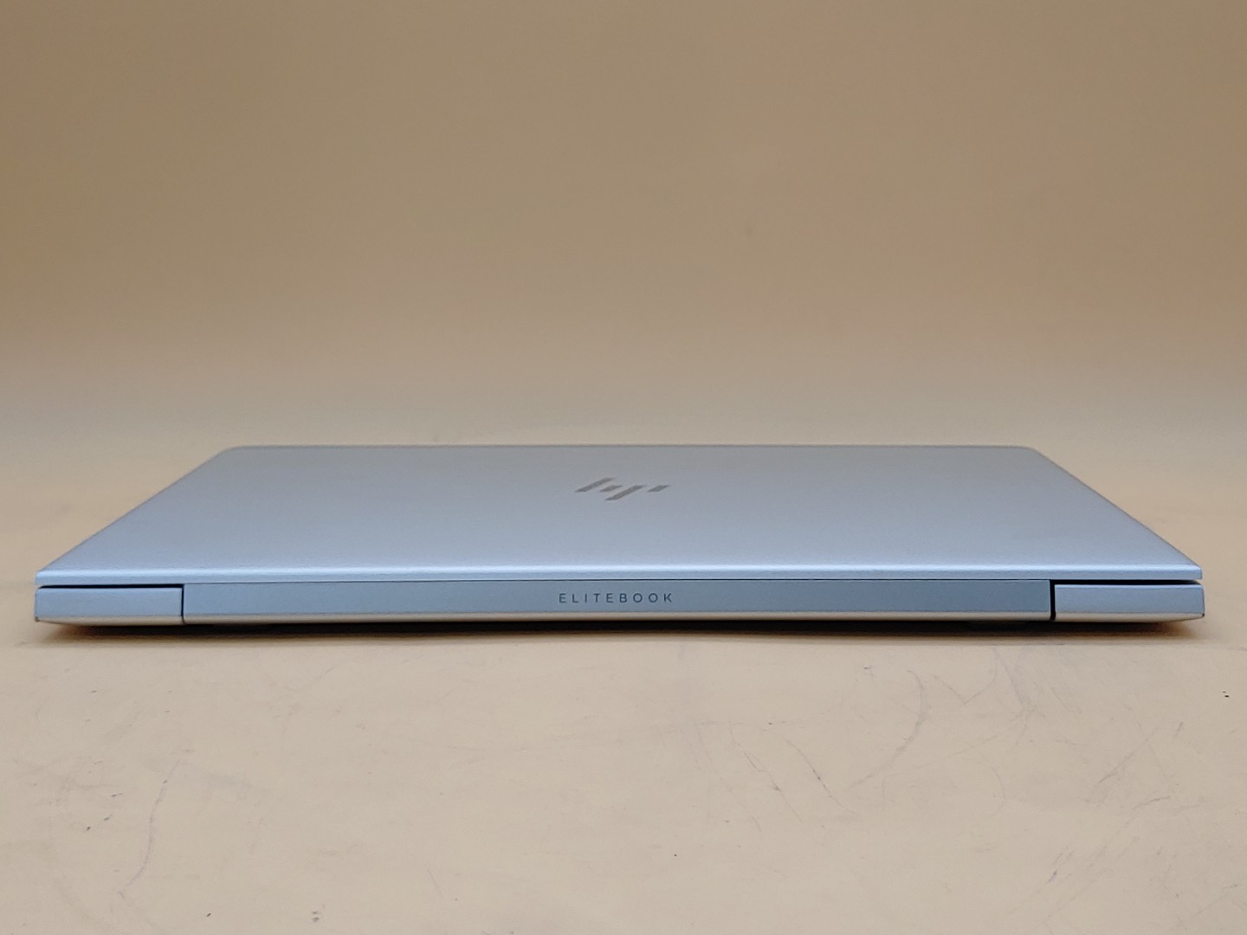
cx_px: 624
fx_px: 1657
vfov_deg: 31.5
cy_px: 468
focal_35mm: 46
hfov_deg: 41.2
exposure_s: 1/163
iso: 50
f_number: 1.8
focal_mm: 4.36
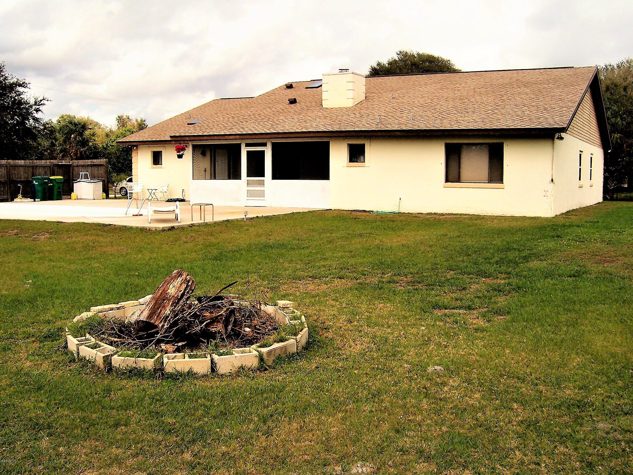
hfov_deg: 50.1
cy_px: 232
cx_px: 313
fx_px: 677
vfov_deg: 38.7
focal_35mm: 37
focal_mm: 6
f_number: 4.8
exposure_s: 1/500
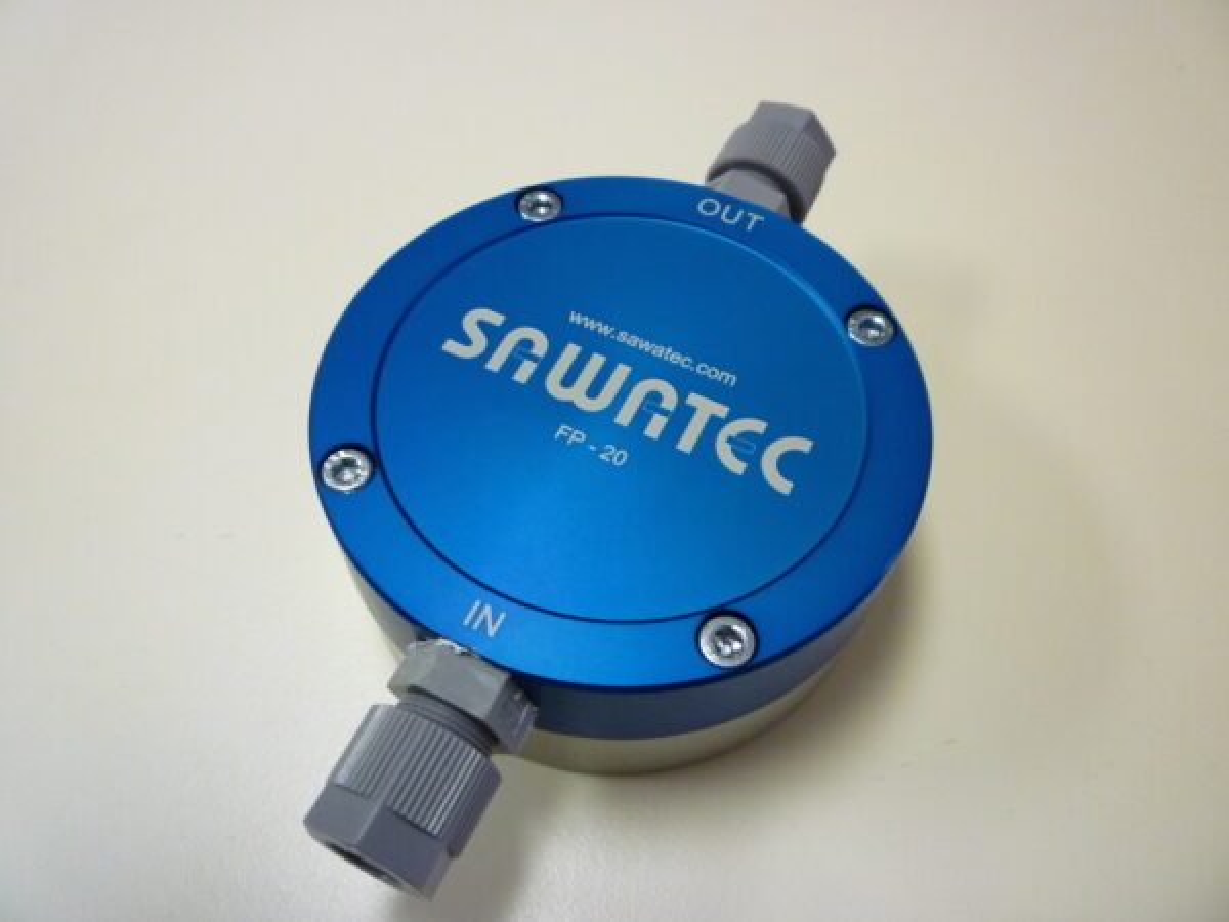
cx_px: 614
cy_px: 461
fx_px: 1030
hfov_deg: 61.7
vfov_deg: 48.2
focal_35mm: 29
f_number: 3.3
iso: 400
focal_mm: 5.2
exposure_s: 1/30
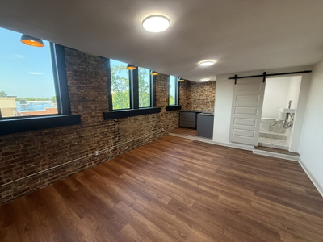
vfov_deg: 85.7
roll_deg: +0.4
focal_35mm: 14
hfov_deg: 102.1
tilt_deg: -9.2
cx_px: 162
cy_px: 121
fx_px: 131
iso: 200
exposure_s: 1/120
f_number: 2.2
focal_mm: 2.22
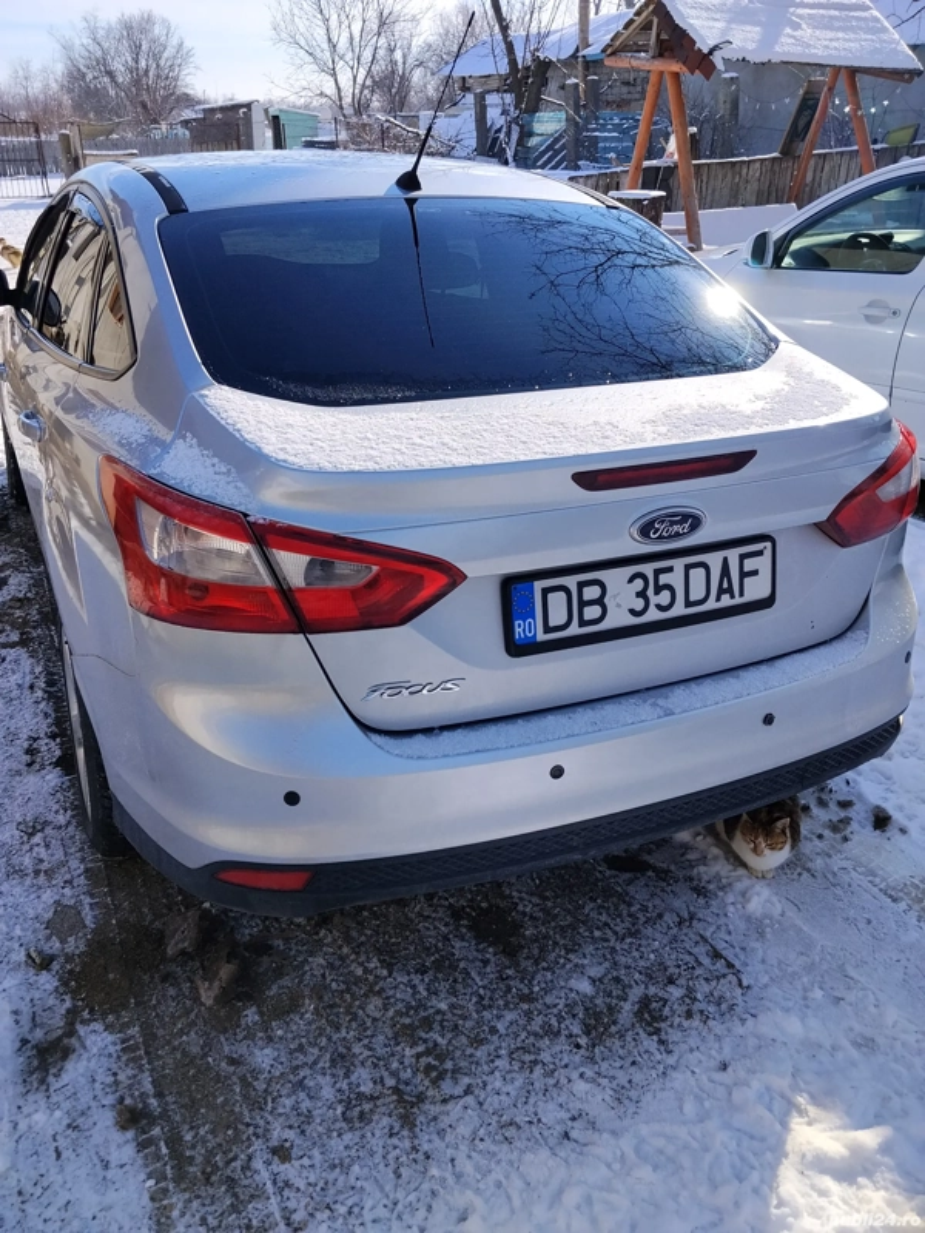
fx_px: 1033
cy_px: 616
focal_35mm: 29
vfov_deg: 61.7
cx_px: 462
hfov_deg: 48.2
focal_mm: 4.22
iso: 50
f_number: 1.8
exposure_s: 1/1938
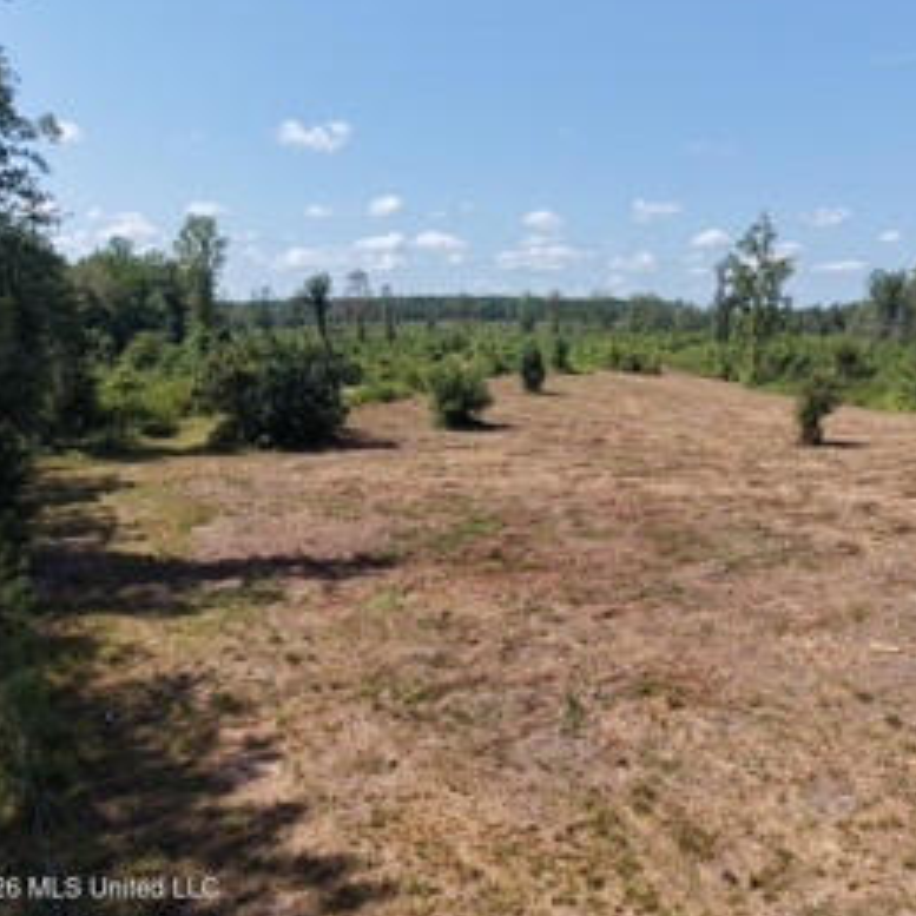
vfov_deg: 54.0
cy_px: 444
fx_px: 898
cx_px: 585
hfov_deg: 53.3
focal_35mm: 30
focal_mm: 8.67
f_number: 1.8
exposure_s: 1/4000
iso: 230
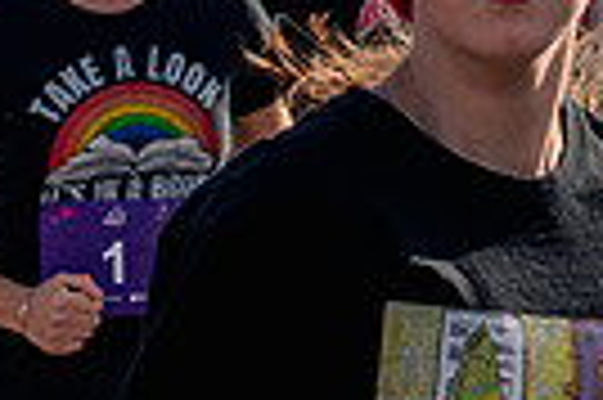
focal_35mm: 368
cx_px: -22
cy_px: 351
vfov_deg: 3.7
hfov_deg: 5.6
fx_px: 6156
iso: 800
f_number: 10
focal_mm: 85
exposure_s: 1/1000
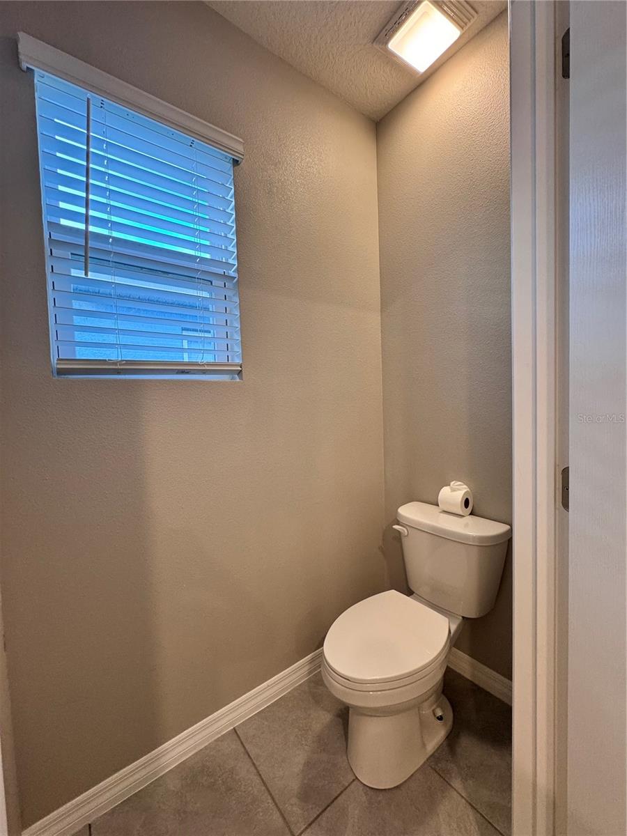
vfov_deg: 102.1
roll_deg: +2.8
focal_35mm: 14
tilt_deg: -4.1
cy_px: 418
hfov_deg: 85.7
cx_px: 314
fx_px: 338
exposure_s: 1/60
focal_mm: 2.22
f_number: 2.2
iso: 200
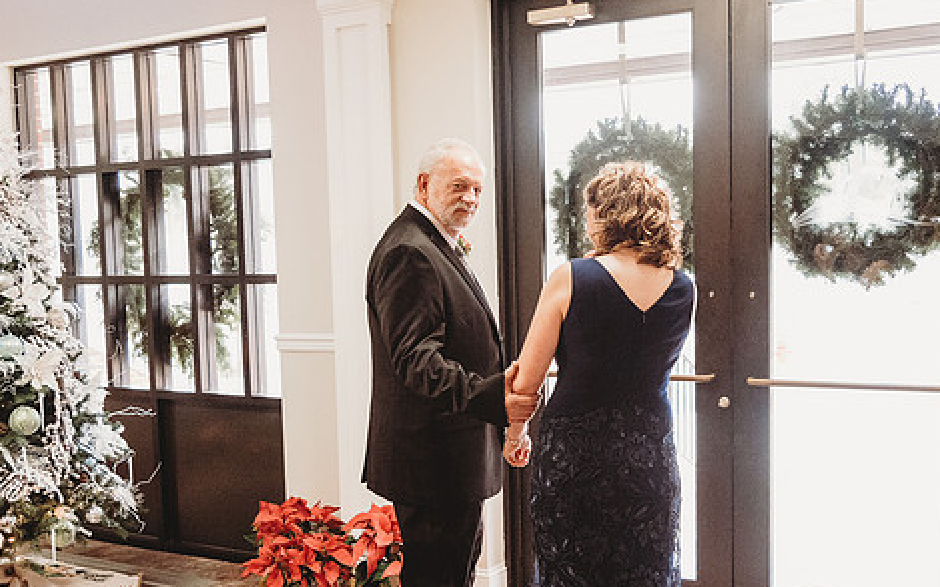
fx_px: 1076
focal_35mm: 42
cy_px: 362
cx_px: 505
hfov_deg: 47.2
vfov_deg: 30.4
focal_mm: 32
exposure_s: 1/200
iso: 8000
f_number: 4
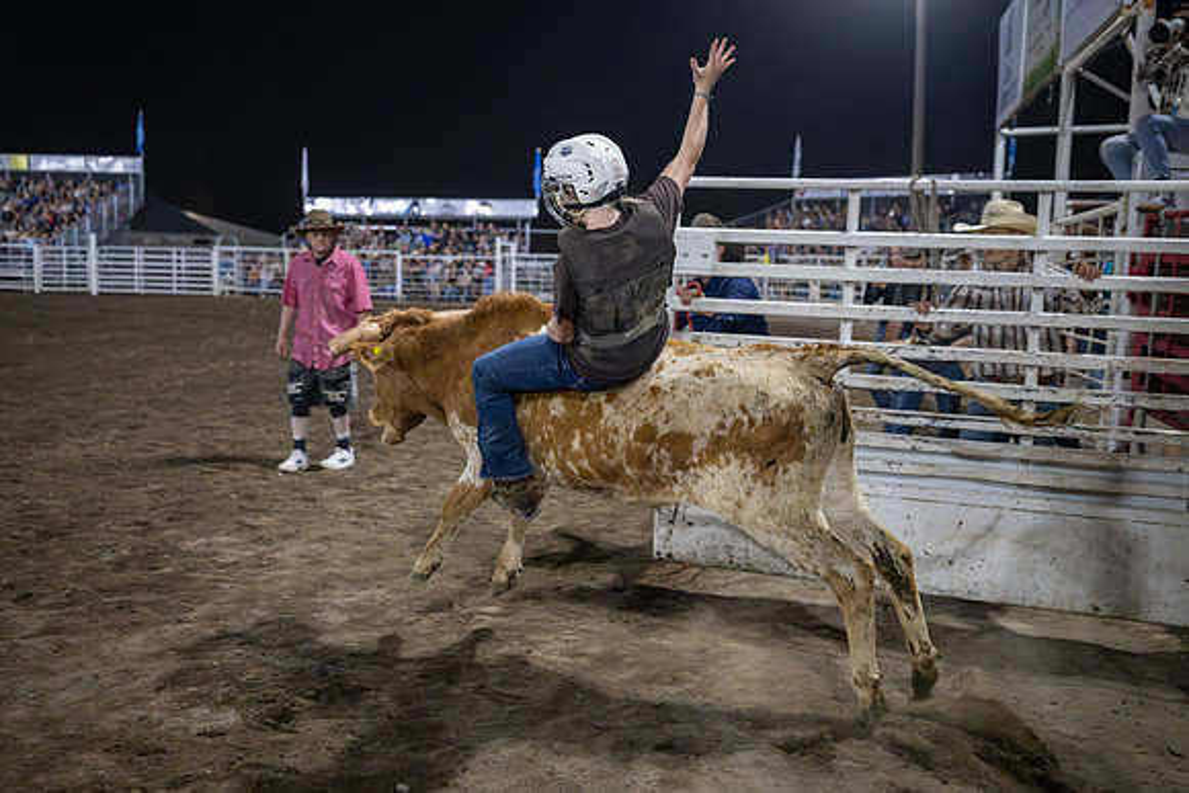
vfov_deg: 34.2
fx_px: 1289
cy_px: 405
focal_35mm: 39
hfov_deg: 49.5
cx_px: 585
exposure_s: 1/640
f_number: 2.8
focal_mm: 34
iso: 5000
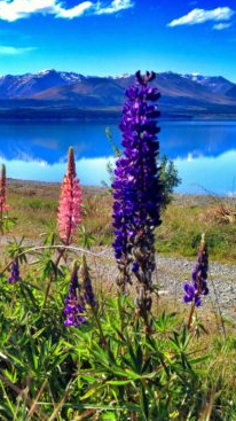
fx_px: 579
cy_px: 212
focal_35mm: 52
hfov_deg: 22.4
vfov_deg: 39.9
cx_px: 16
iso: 50
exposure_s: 1/1905
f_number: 2.4
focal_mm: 4.28
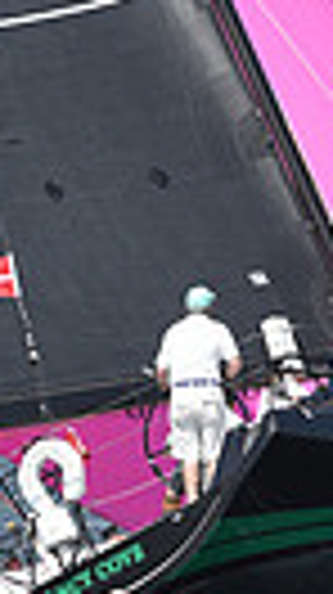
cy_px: -189
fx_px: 5083
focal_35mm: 323
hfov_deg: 3.8
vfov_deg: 6.6
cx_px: 160
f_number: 6.3
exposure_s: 1/1250
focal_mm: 70
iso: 200
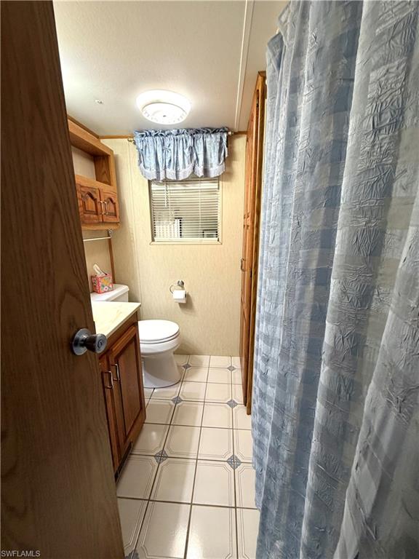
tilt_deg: -12.9
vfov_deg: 102.1
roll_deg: +0.1
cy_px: 280
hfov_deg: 85.7
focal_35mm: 14
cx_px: 210
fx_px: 226
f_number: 2.2
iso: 200
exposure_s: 1/60
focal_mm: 2.22
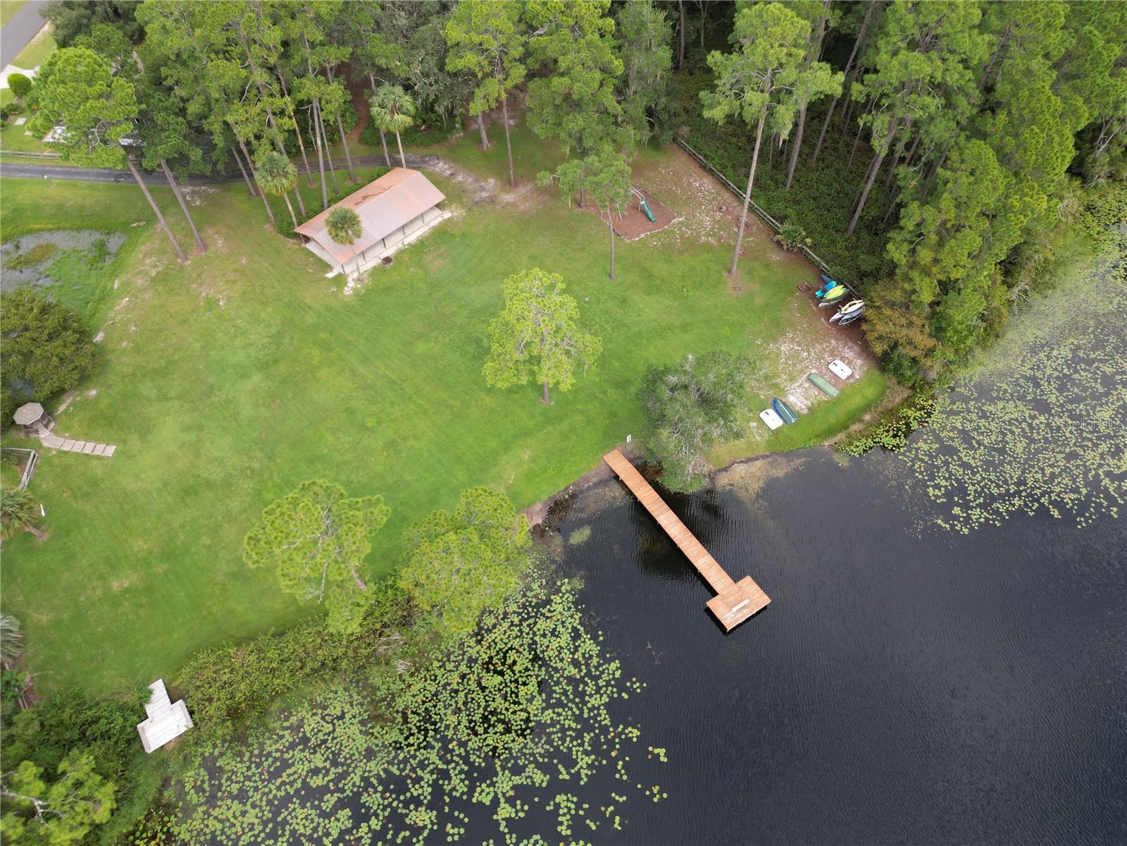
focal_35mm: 24
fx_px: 781
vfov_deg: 56.8
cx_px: 564
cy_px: 423
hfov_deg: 71.6
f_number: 1.7
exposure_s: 1/500
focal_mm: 6.72
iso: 100
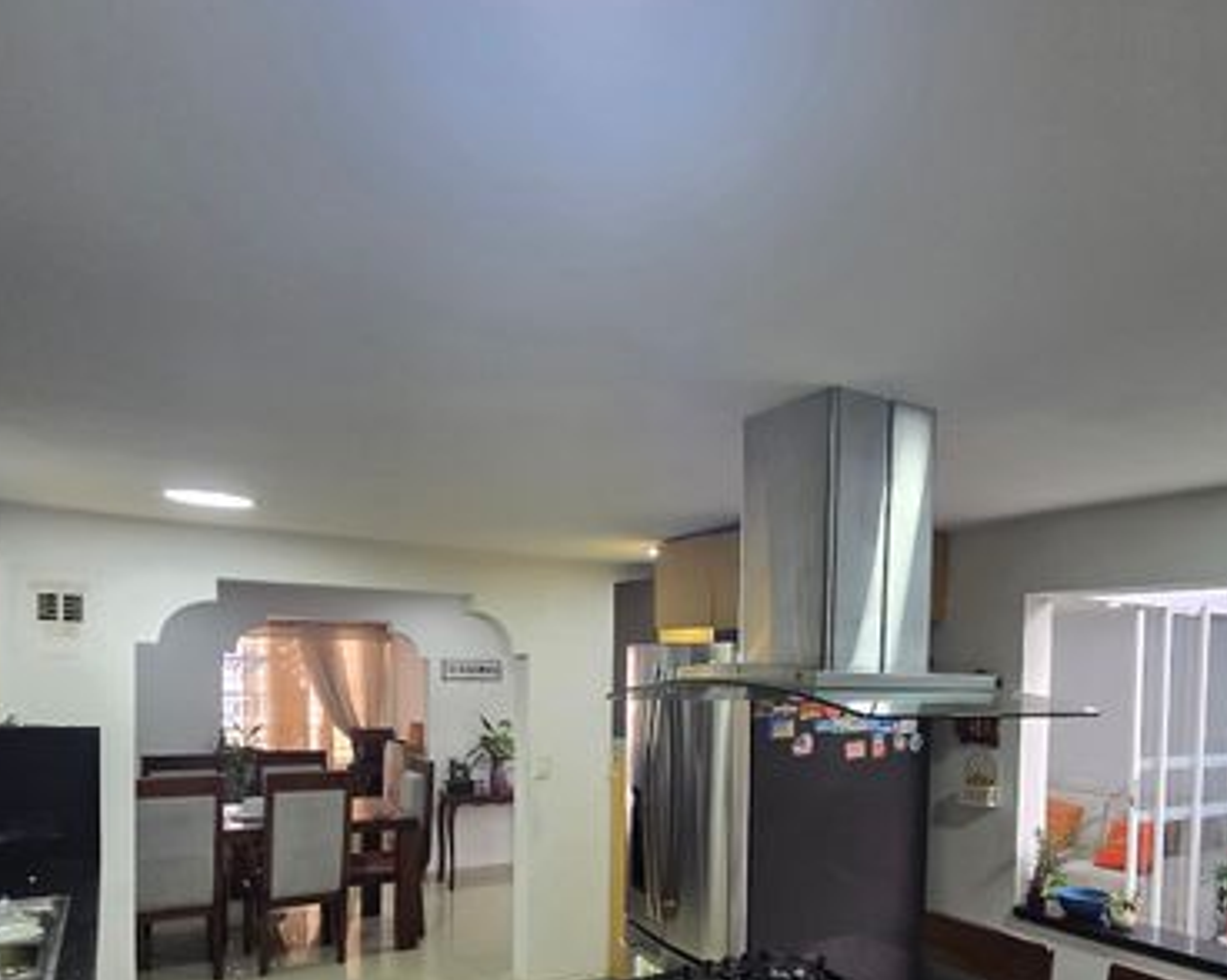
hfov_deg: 71.0
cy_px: 707
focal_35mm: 23
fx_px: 835
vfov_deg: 58.4
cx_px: 792
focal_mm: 2.2
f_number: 2.2
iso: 200
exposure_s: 1/60
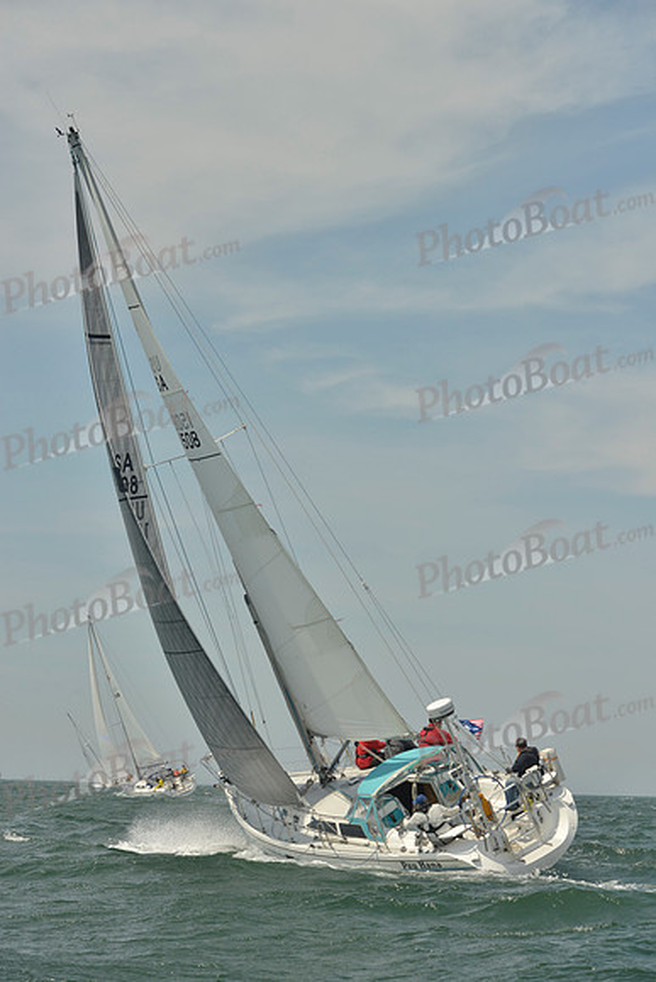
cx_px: 328
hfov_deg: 19.5
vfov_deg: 28.8
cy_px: 491
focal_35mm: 70
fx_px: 1912
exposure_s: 1/1250
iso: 200
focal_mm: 70
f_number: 8
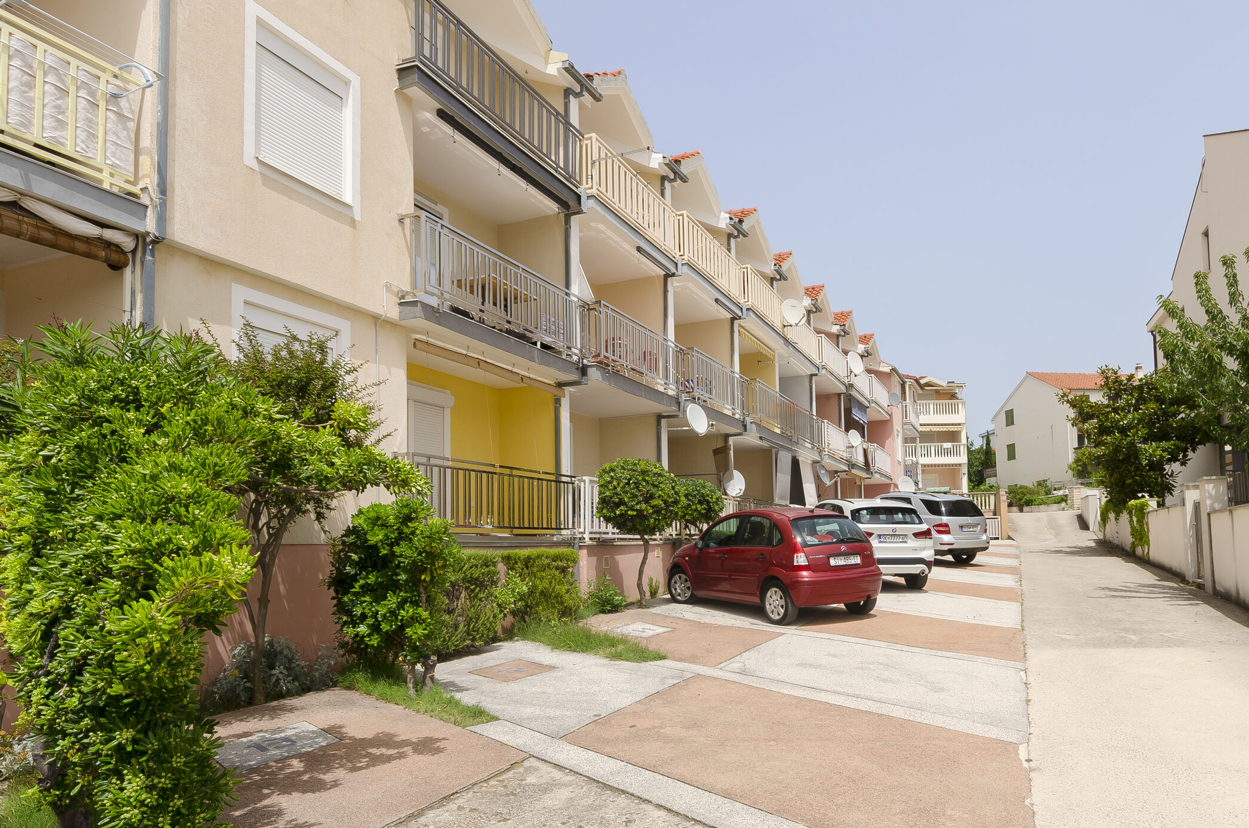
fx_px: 831
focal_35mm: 24
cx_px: 705
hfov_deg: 73.5
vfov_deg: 52.5
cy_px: 503
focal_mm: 12
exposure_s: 1/200
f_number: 11
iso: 100
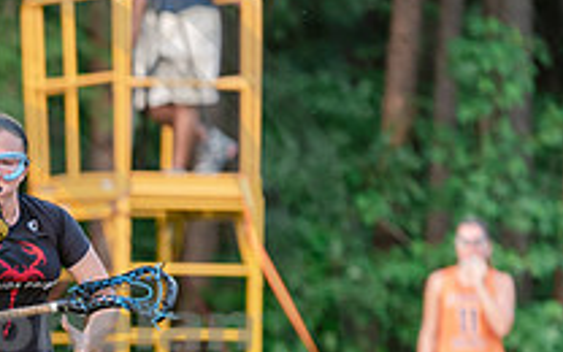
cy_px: 552
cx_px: -235
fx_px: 12812
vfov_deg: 1.6
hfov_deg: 2.5
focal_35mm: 835
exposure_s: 1/320
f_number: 2.8
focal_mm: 200
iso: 250
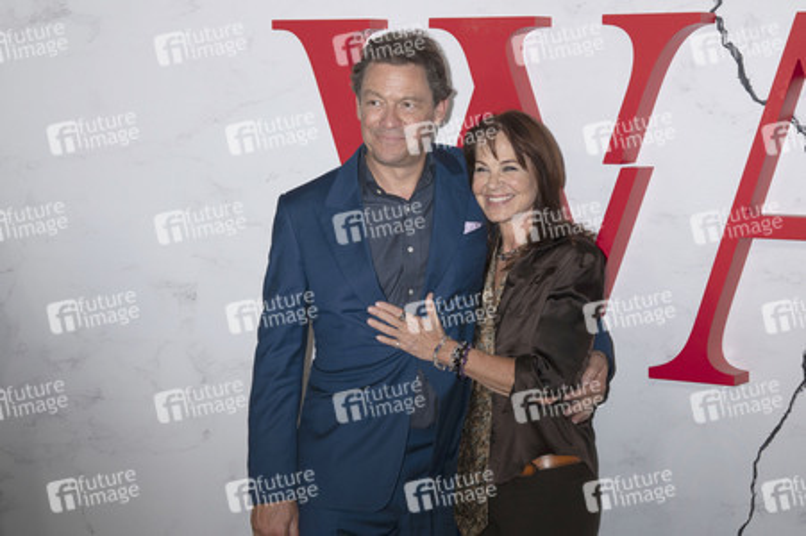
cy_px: 268
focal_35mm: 66
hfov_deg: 30.5
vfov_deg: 20.6
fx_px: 1477
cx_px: 403
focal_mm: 66
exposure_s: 1/200
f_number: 6.3
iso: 640
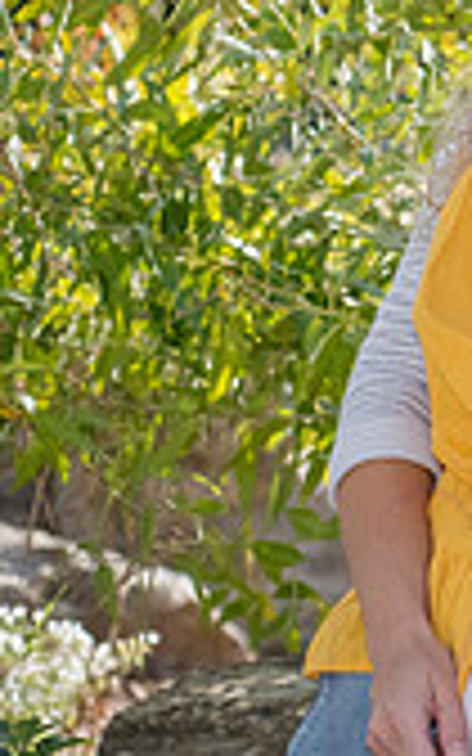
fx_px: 5783
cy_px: 124
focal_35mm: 281
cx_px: 1227
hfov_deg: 4.5
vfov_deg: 7.5
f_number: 5.6
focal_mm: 80
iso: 640
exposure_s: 1/800
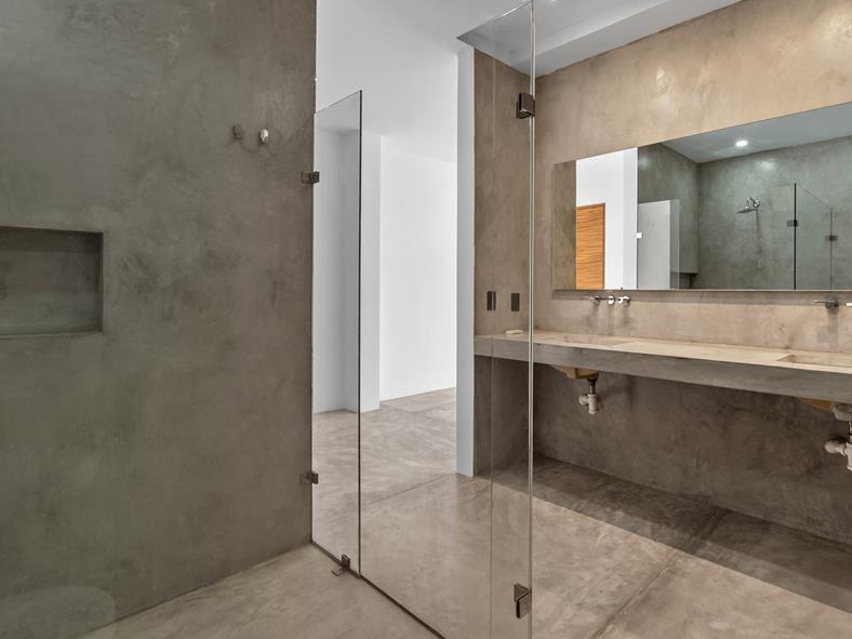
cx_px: 484
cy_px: 289
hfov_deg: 81.3
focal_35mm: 20
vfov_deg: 65.8
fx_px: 492
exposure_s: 1/1.67
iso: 320
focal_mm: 16
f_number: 9
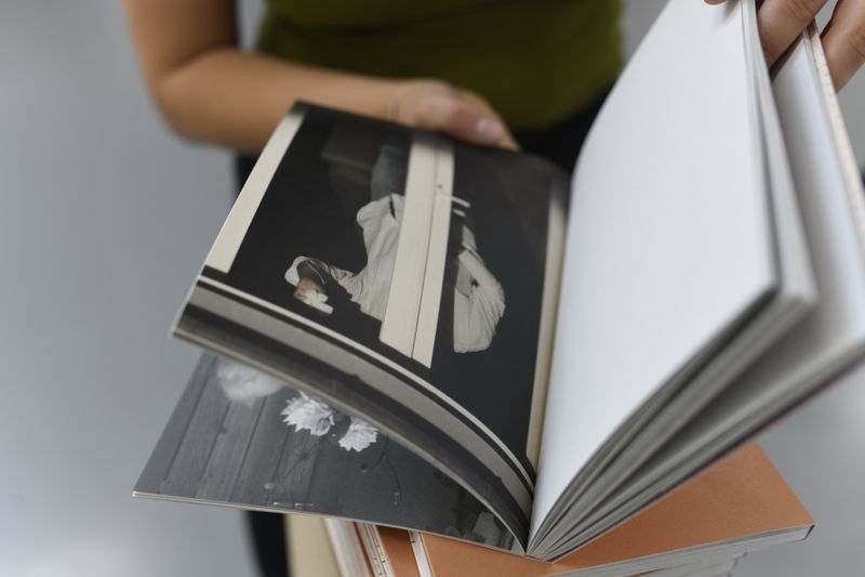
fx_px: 841
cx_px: 432
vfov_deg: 37.8
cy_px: 288
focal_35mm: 35
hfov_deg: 54.4
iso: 200
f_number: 4
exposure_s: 1/60
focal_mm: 35
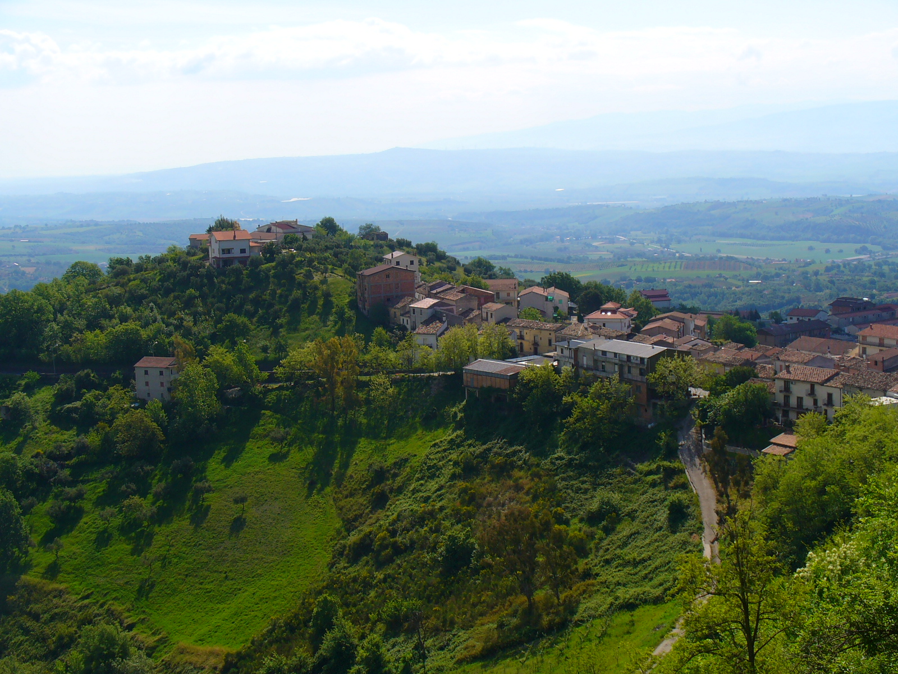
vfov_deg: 27.0
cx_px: 449
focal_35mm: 54
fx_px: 1401
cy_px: 337
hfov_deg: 35.5
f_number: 6.2
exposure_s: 1/320
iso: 64
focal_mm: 8.9
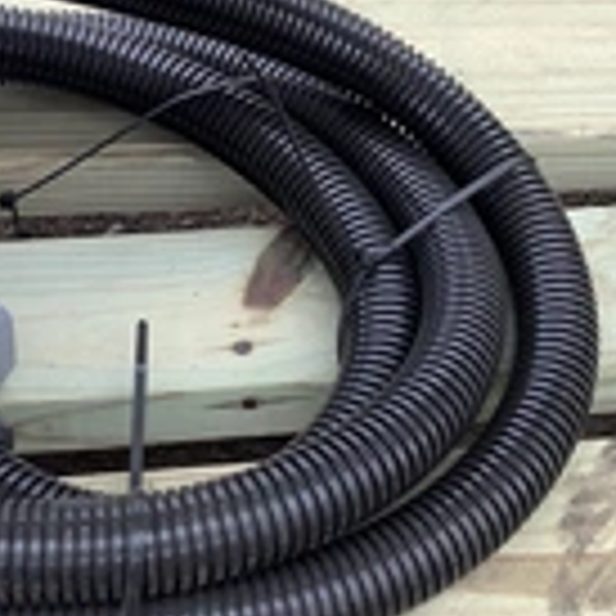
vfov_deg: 21.5
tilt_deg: -47.1
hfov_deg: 21.6
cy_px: 193
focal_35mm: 80
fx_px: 1611
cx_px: 364
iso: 25
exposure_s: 1/259
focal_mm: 3.3
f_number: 2.4
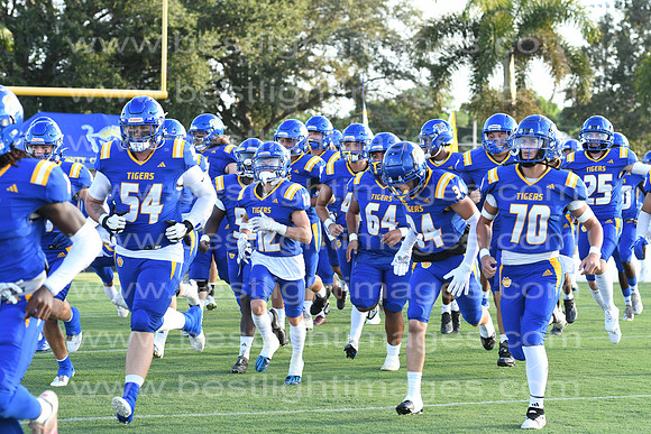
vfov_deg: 10.6
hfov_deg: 15.9
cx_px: 326
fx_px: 2333
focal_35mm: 129
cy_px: 217
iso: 450
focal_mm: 86
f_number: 5.6
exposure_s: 1/500
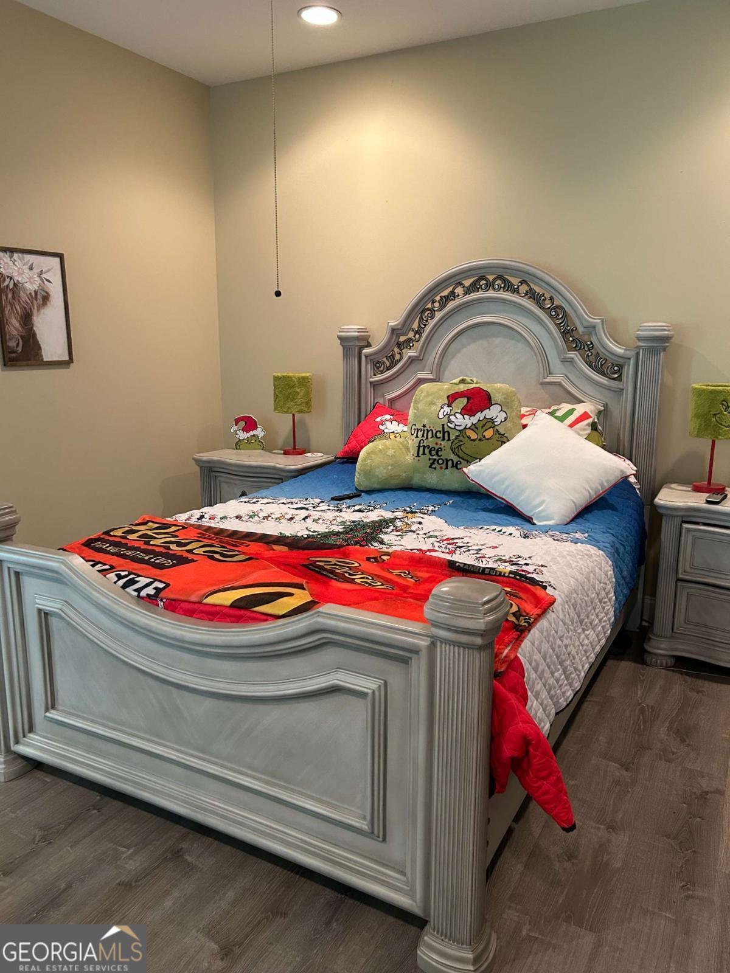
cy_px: 486
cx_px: 365
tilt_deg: -13.0
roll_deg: -0.6
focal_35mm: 26
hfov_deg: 53.1
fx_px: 731
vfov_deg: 67.3
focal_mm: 5.7
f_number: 1.5
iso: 320
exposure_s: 1/60
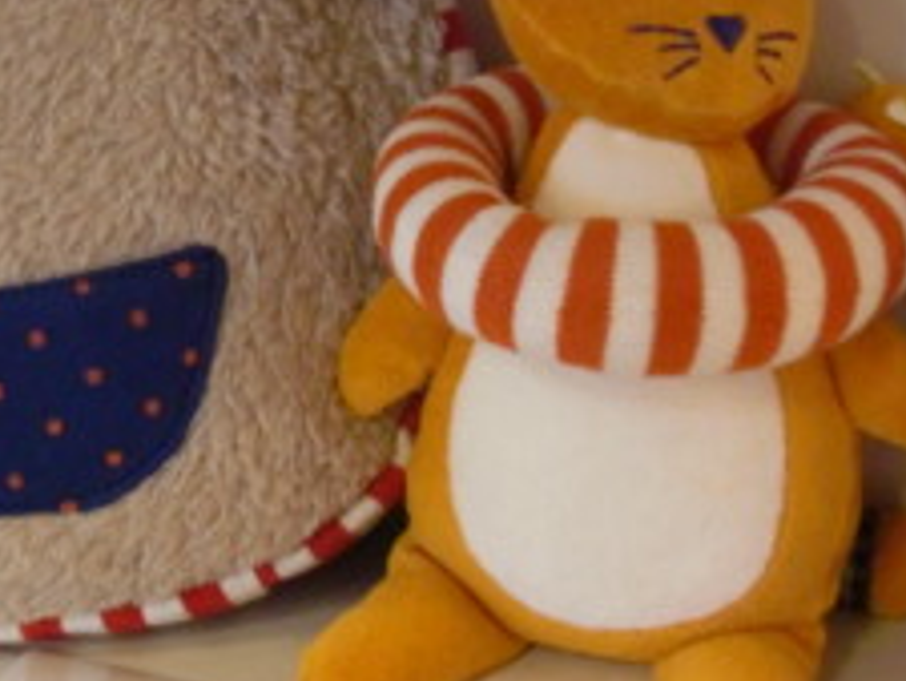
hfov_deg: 29.9
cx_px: 250
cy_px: 173
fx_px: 1676
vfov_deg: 22.7
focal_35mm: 64
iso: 640
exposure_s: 1/60
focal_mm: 6.3
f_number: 2.8
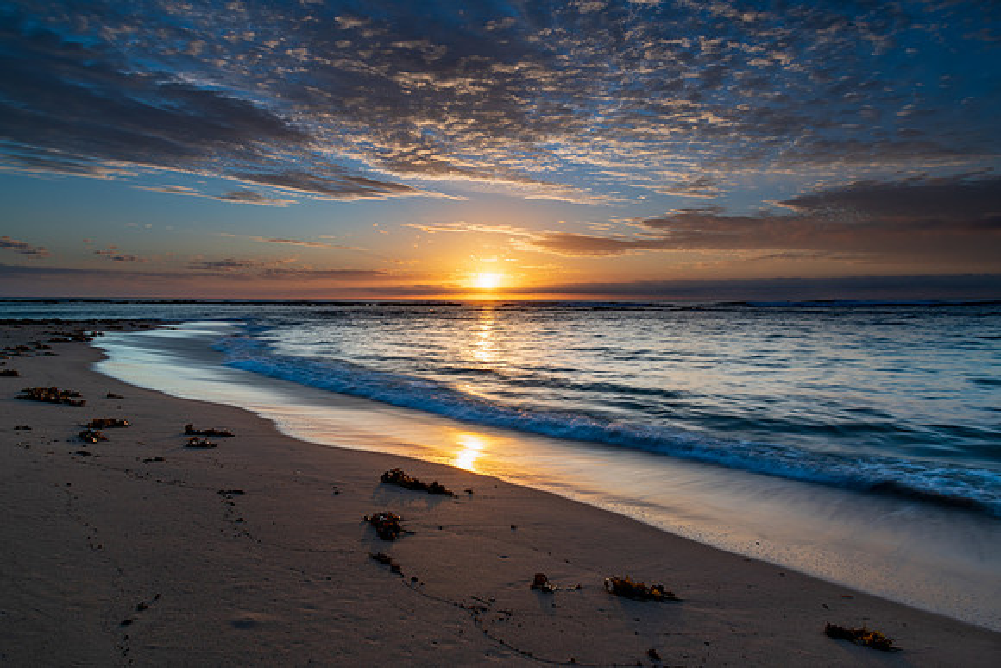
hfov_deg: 73.1
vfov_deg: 52.6
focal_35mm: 24
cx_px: 500
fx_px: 676
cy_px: 334
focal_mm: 24
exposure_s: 1/2
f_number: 9
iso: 80
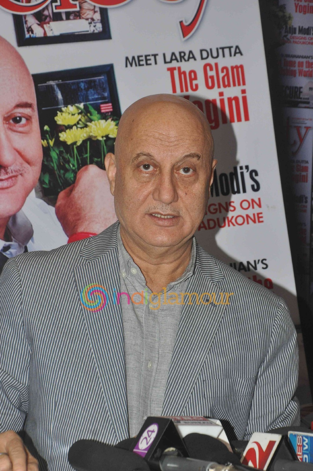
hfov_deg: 9.9
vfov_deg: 14.9
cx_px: 156
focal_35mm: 138
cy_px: 236
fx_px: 1805
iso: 800
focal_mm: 92
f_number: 10
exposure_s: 1/200
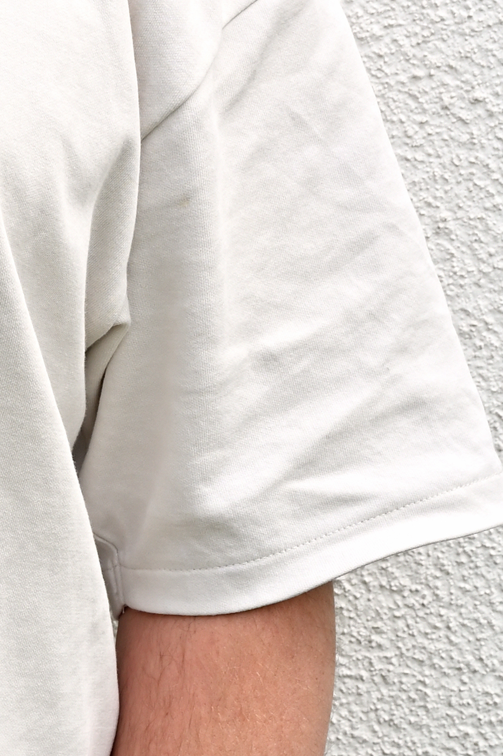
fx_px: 4449
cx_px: -508
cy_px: -527
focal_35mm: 212
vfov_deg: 9.3
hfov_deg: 6.3
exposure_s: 1/200
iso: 160
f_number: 7.1
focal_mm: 49
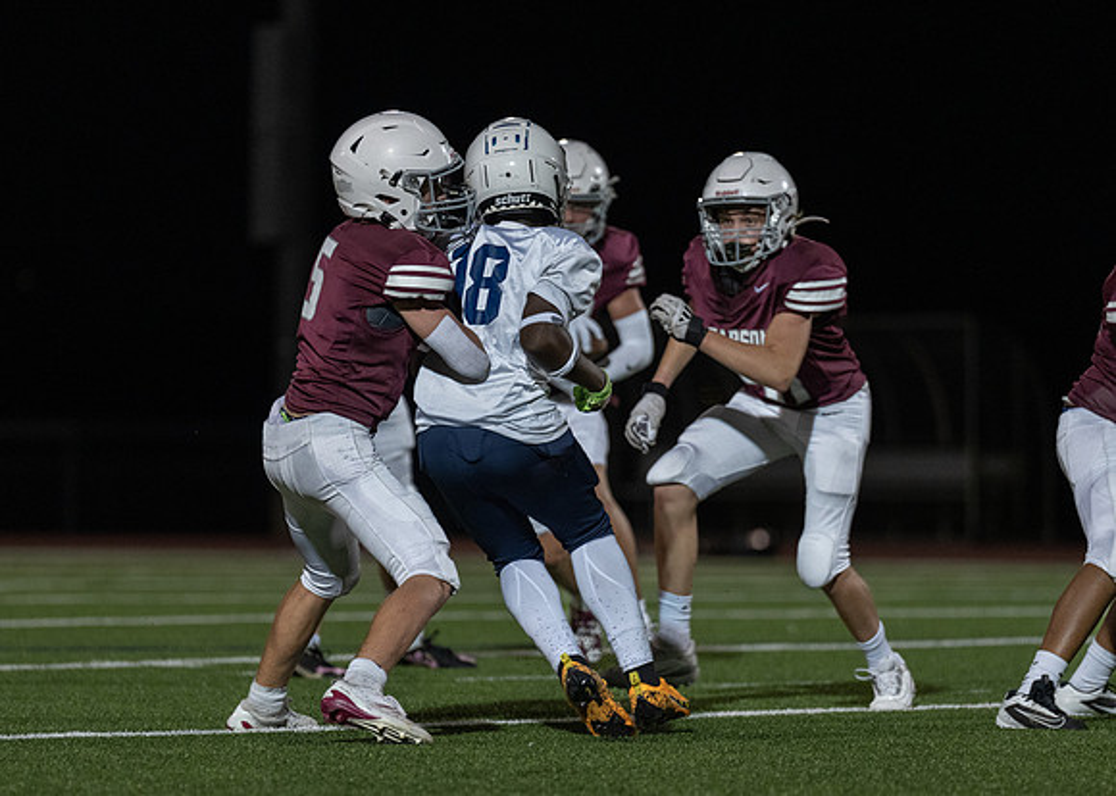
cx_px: 500
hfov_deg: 6.9
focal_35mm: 291
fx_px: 9212
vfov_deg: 5.0
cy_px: 459
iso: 2500
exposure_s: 1/1000
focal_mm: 200
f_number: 2.8
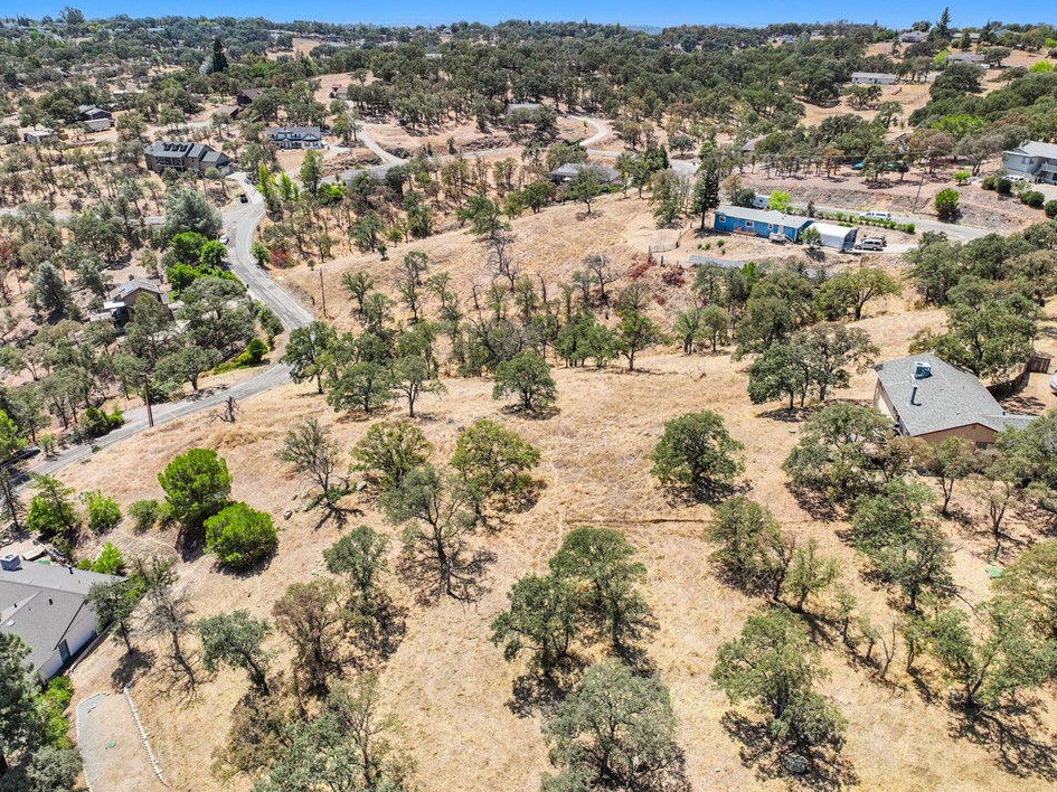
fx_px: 794
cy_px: 398
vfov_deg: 53.0
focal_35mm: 26
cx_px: 517
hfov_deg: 67.3
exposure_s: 1/2000
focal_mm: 12.29
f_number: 3.2
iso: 150
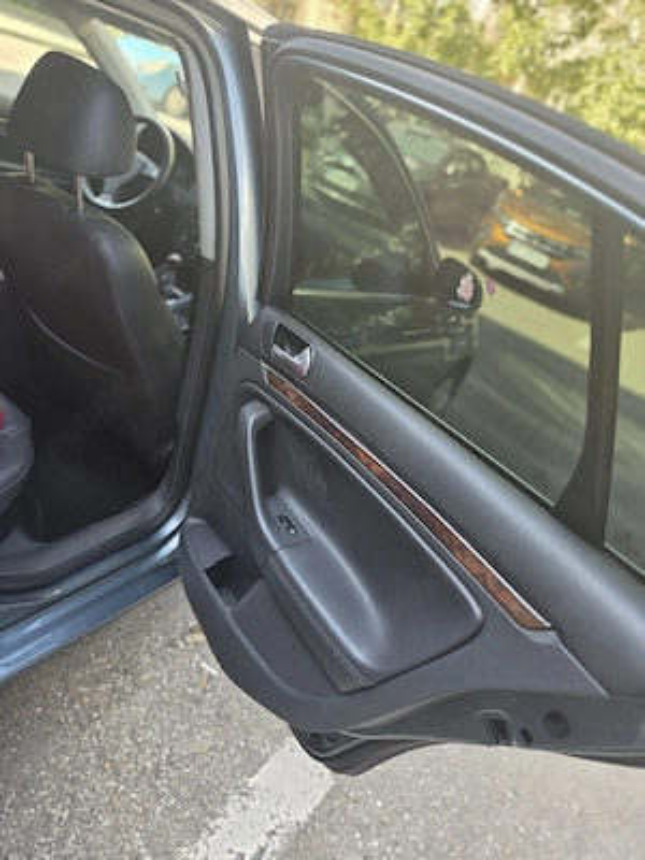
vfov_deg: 73.9
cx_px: 322
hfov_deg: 58.9
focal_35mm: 23
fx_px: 571
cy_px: 430
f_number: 1.4
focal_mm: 6.5
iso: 32
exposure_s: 1/182
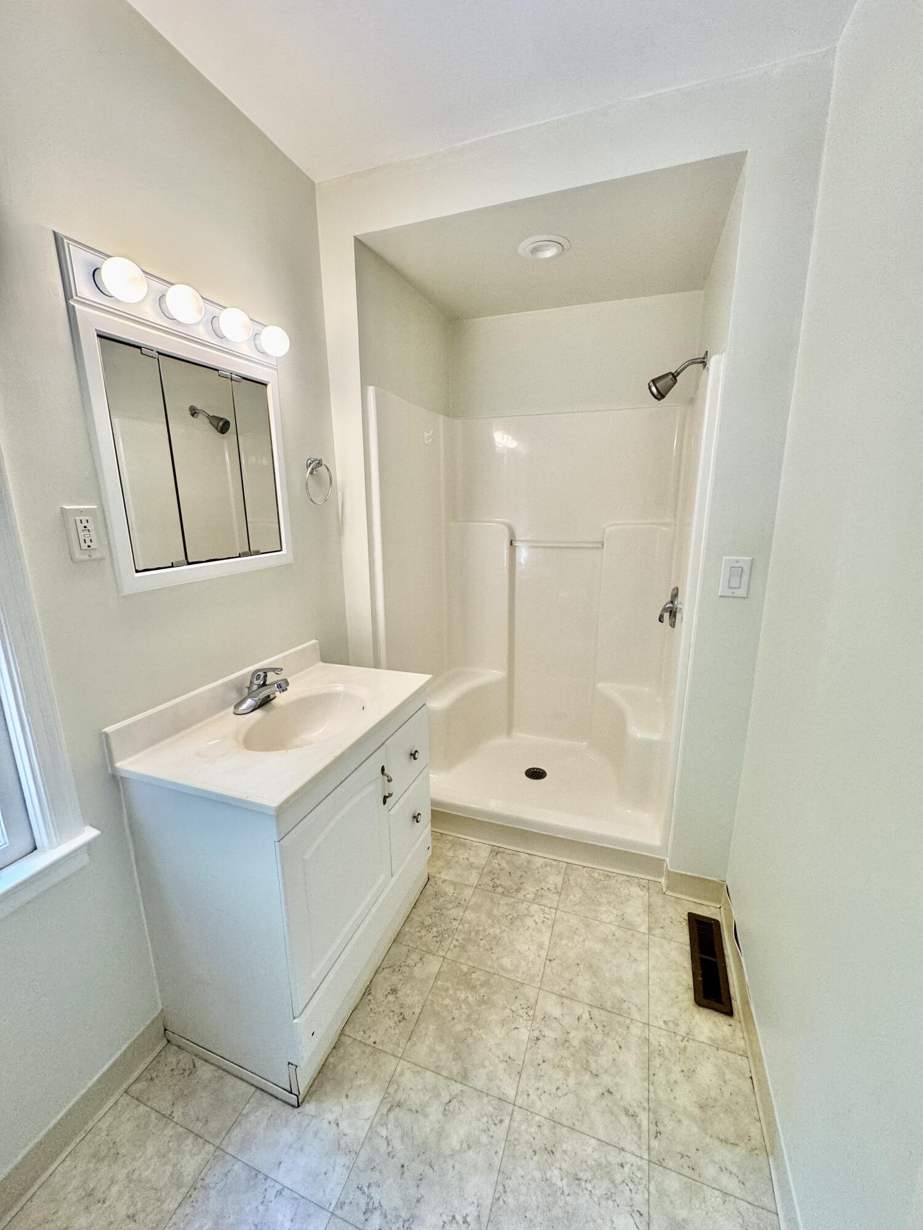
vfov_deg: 102.1
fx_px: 498
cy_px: 615
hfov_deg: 85.7
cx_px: 462
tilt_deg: -13.1
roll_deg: +1.5
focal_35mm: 14
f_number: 2.2
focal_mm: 2.22
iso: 160
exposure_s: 1/120
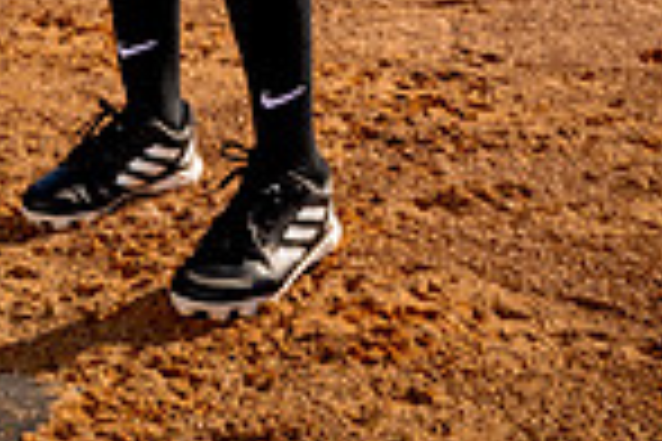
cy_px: -513
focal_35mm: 107
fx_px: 1967
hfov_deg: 18.9
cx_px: 135
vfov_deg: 11.3
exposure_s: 1/250
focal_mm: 35
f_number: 7.1
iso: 100
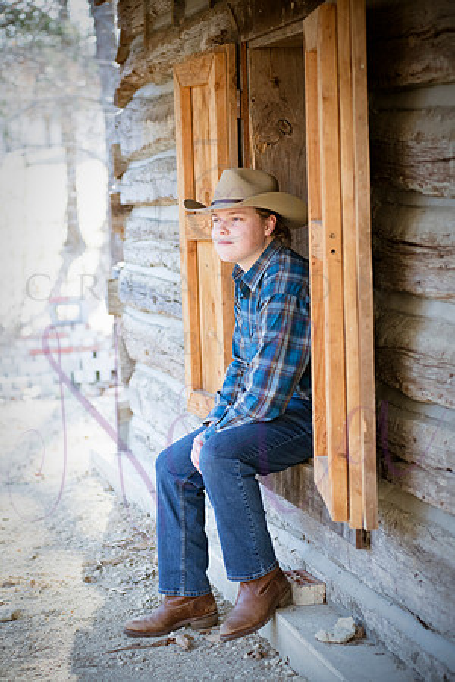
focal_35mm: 80
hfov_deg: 17.1
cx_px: 228
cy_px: 341
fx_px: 1517
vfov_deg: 25.4
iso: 800
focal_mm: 80
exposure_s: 1/250
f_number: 4
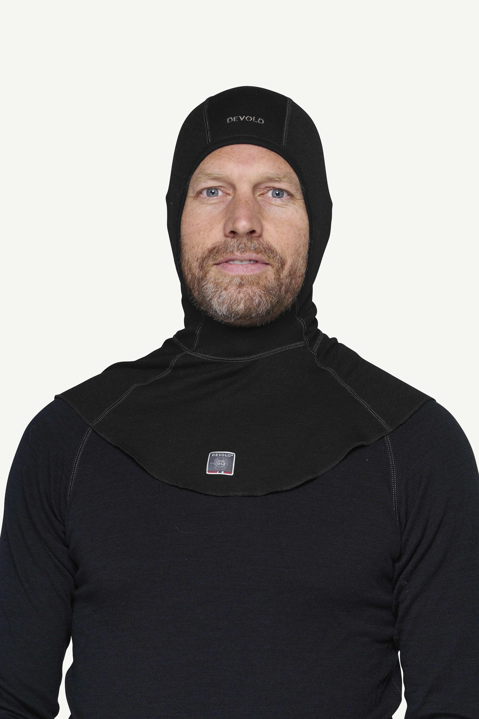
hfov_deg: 10.3
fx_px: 2654
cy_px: 360
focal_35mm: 133
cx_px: 240
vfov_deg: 15.4
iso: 100
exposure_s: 1/50
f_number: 5.6
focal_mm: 133
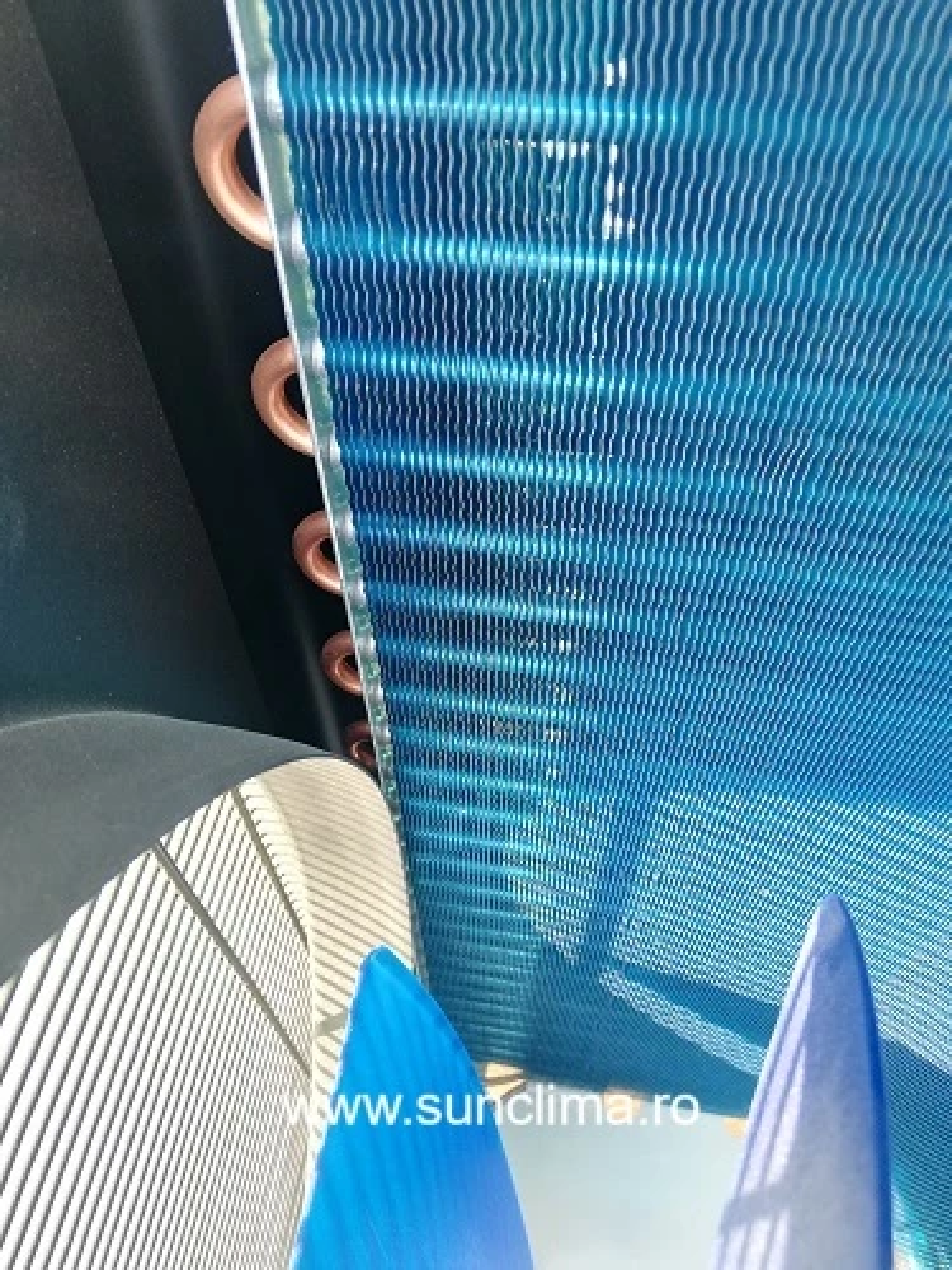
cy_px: 635
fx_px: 953
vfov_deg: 67.3
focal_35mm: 26
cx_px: 476
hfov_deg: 53.1
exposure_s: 1/60
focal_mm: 3.81
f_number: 2.2
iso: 125
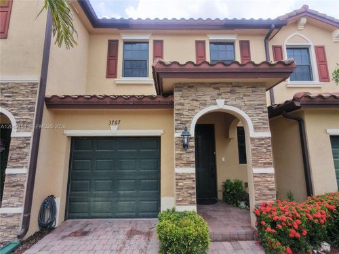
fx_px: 157
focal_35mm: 16
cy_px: 127
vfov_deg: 78.1
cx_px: 170
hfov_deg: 94.5
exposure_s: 1/640
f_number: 2.2
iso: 400
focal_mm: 3.05
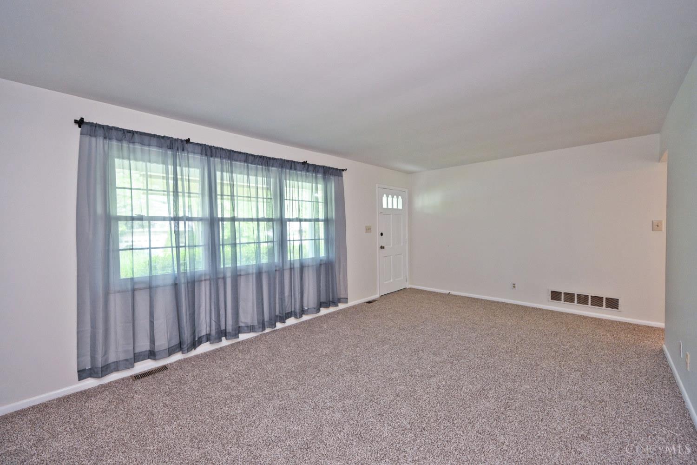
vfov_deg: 81.2
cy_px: 232
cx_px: 348
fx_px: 271
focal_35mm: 14
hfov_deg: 104.3
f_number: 4
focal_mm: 14
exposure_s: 1/60
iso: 720
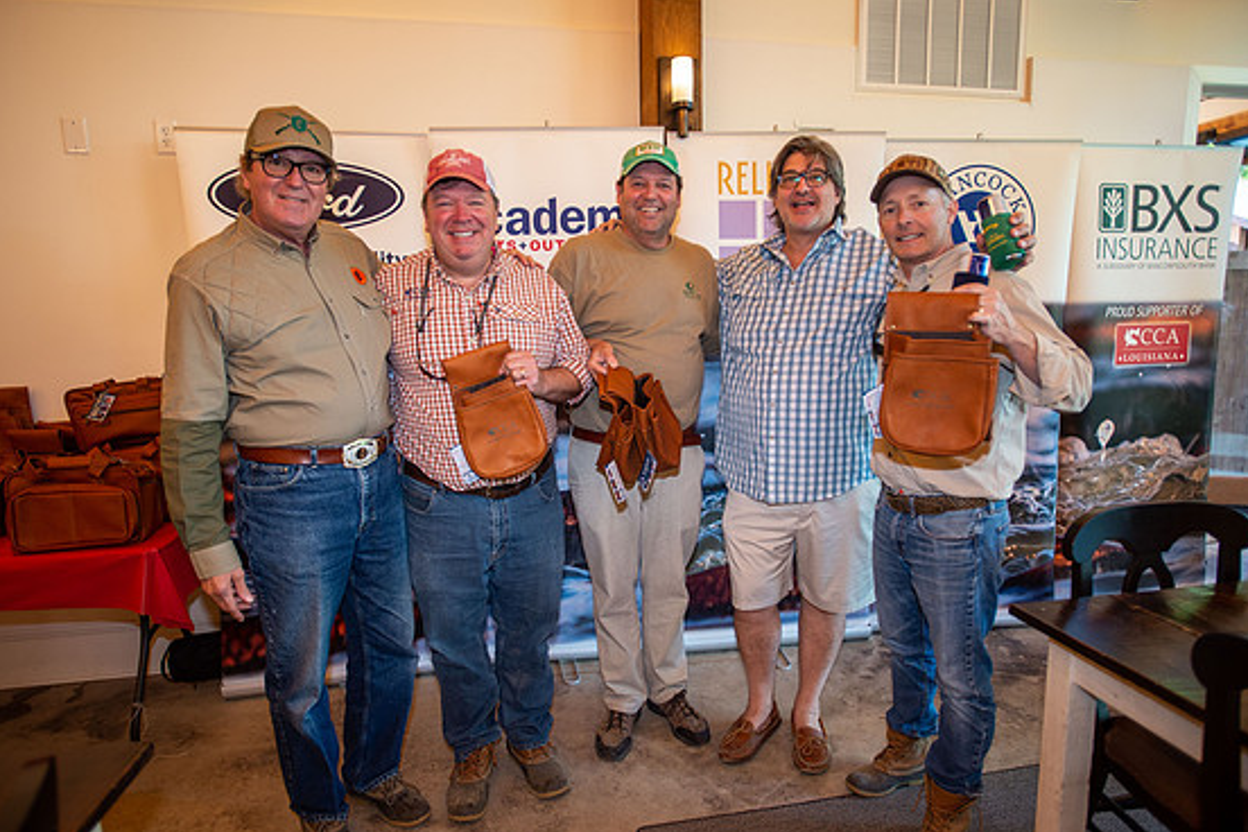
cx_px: 633
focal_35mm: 21
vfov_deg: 59.5
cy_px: 434
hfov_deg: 81.2
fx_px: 728
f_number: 2.8
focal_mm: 20
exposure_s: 1/60
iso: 800
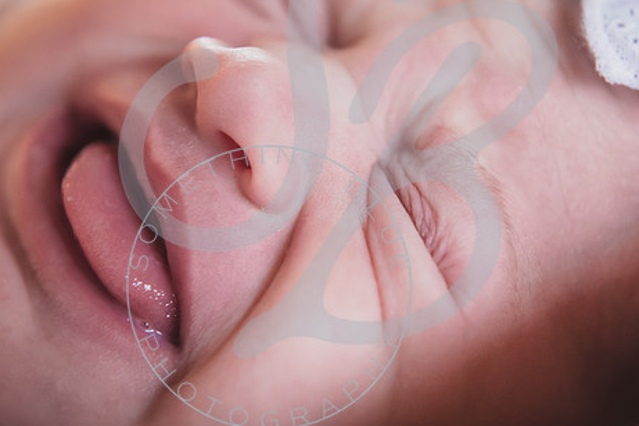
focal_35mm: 73
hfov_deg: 27.7
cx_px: 338
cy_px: 171
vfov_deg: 18.6
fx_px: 1295
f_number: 4.5
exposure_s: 1/250
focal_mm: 58
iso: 2500
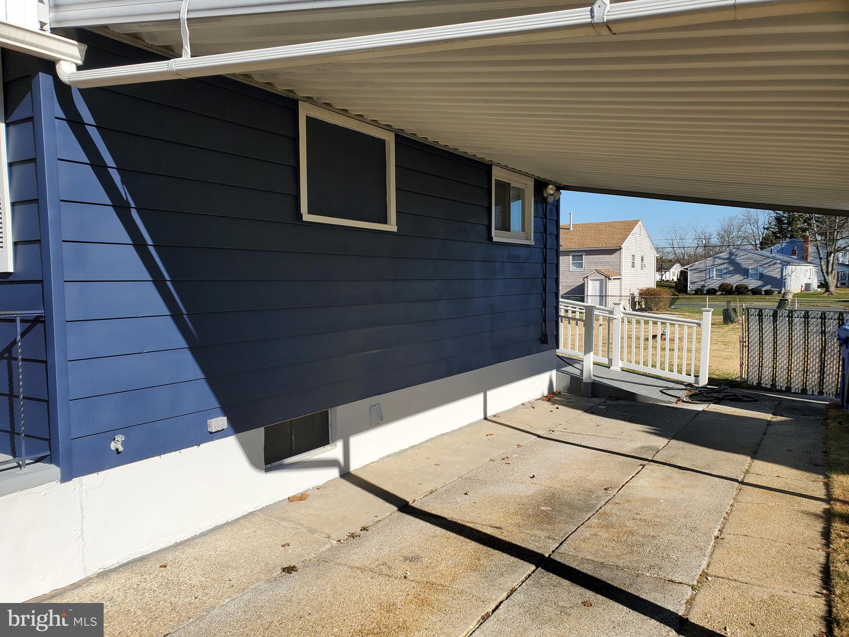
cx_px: 424
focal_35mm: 26
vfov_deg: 53.1
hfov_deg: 67.3
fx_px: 638
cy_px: 318
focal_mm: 4.3
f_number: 2.4
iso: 50
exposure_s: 1/2082
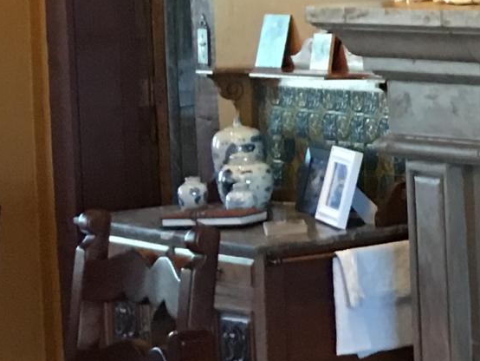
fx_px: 2178
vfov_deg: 9.4
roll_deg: +1.3
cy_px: 15
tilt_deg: +0.8
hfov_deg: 10.3
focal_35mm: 157
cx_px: 1268
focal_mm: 4.15
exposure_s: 1/15
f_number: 2.2
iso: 80
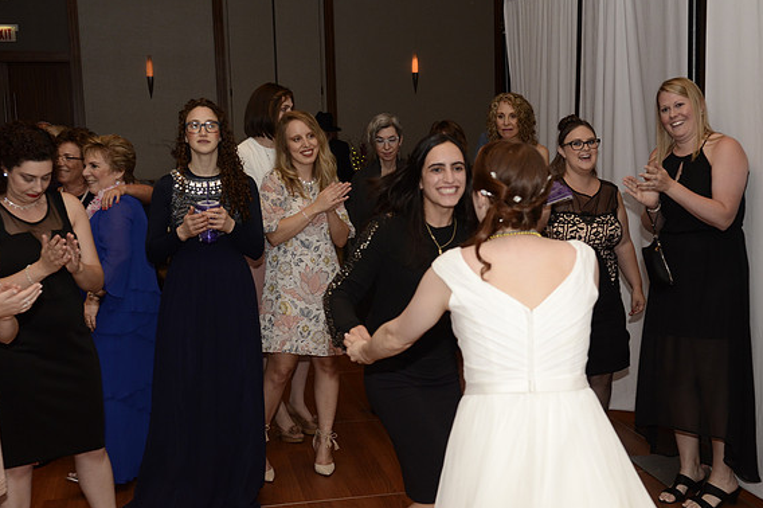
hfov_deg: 38.2
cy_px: 251
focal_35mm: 52
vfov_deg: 26.0
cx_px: 382
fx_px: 1101
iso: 800
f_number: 4.5
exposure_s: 1/200
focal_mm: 34
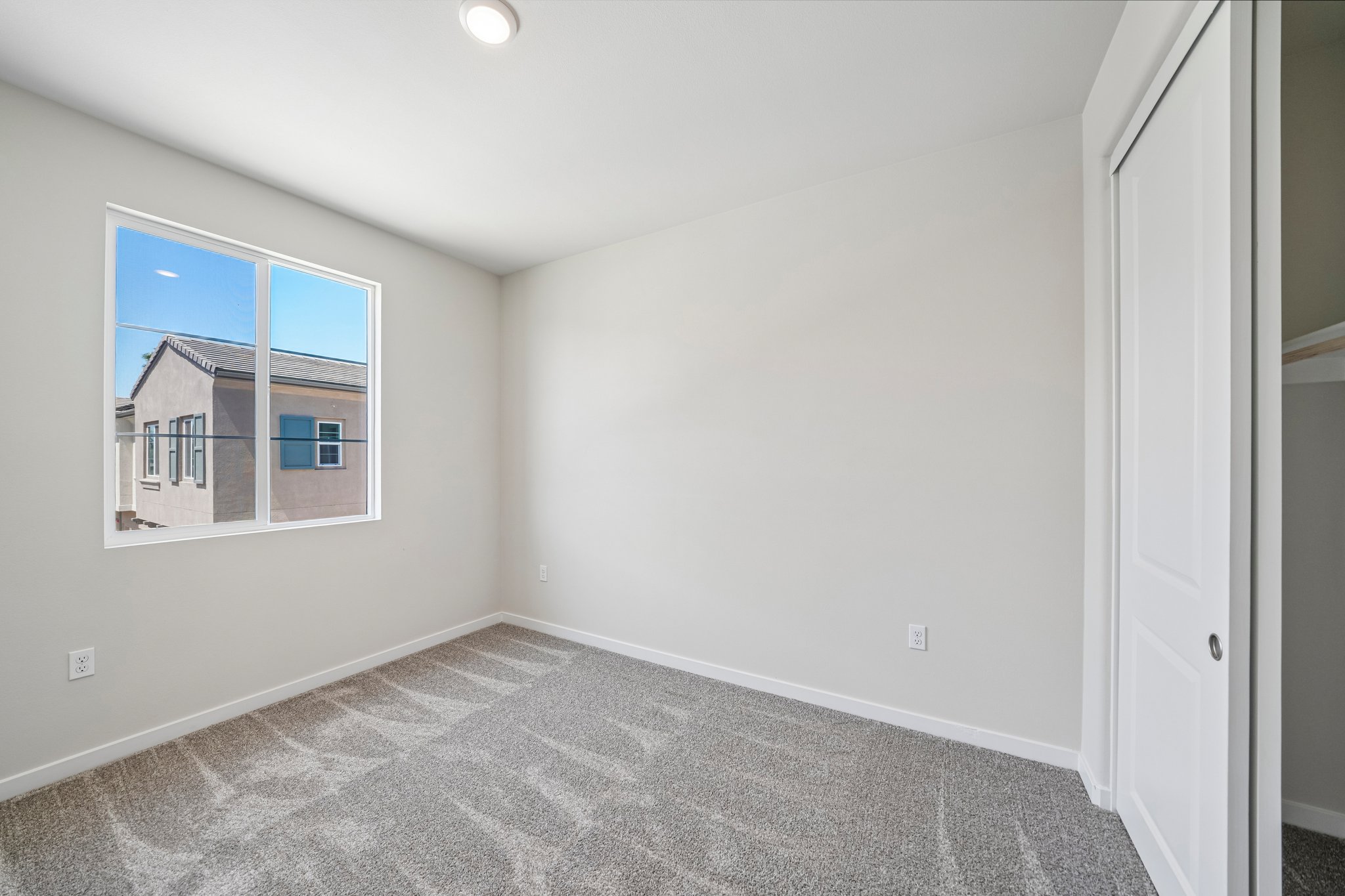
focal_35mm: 12
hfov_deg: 112.6
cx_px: 672
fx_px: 448
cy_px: 448
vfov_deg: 90.0
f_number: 7.1
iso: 250
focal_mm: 12
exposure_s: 1/30
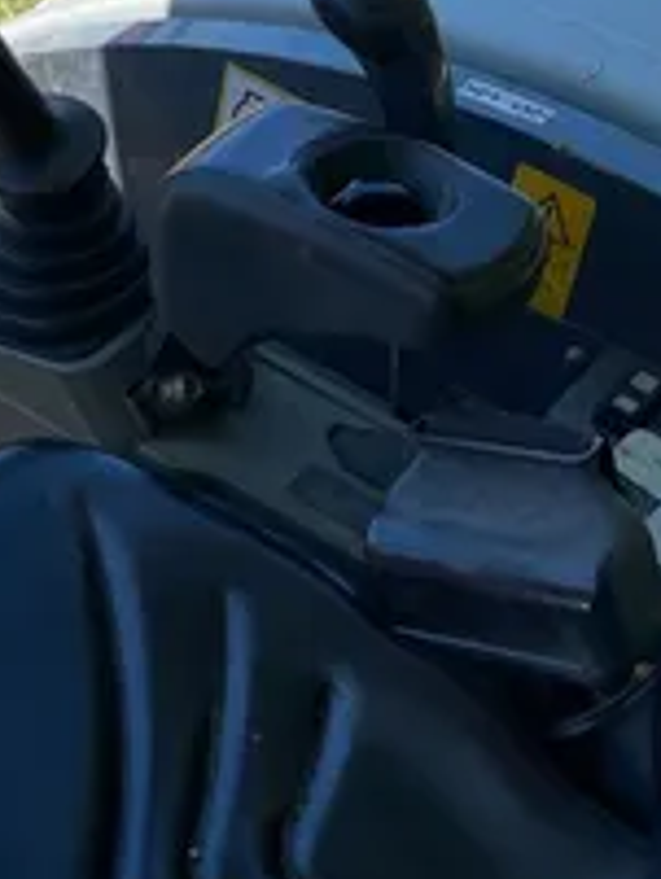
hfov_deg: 15.5
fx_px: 2416
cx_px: 118
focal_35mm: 95
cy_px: 133
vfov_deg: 20.3
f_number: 1.8
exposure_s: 1/1629
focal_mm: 4.25
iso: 32
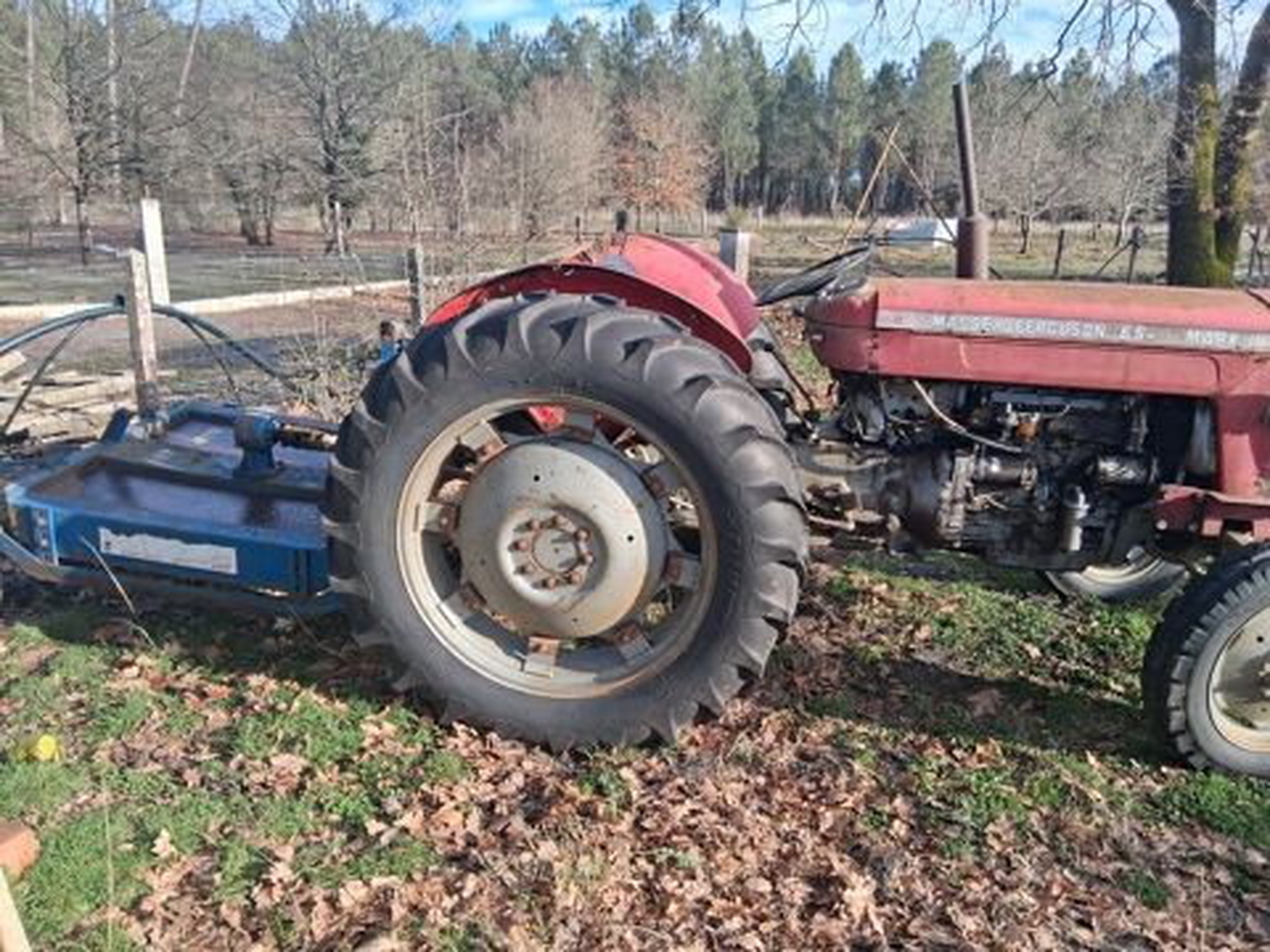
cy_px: 476
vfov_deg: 53.1
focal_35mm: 26
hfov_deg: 67.3
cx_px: 635
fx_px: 954
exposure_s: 1/237
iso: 25
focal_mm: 3.98
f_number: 1.8
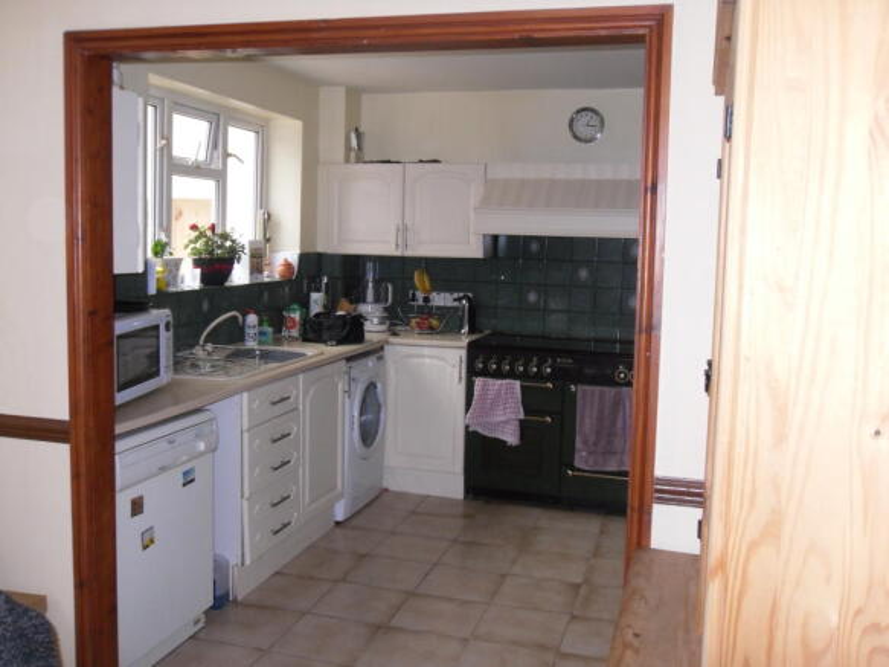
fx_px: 899
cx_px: 444
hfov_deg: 52.6
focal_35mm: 35
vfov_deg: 40.7
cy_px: 334
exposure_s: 1/45
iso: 200
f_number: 3.5
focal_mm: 6.3
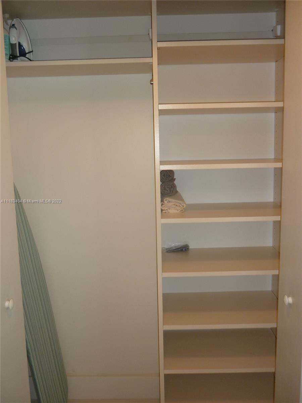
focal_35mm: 33
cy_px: 202
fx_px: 384
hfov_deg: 42.9
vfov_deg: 55.4
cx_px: 151
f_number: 2.8
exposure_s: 1/30
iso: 100
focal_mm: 5.5
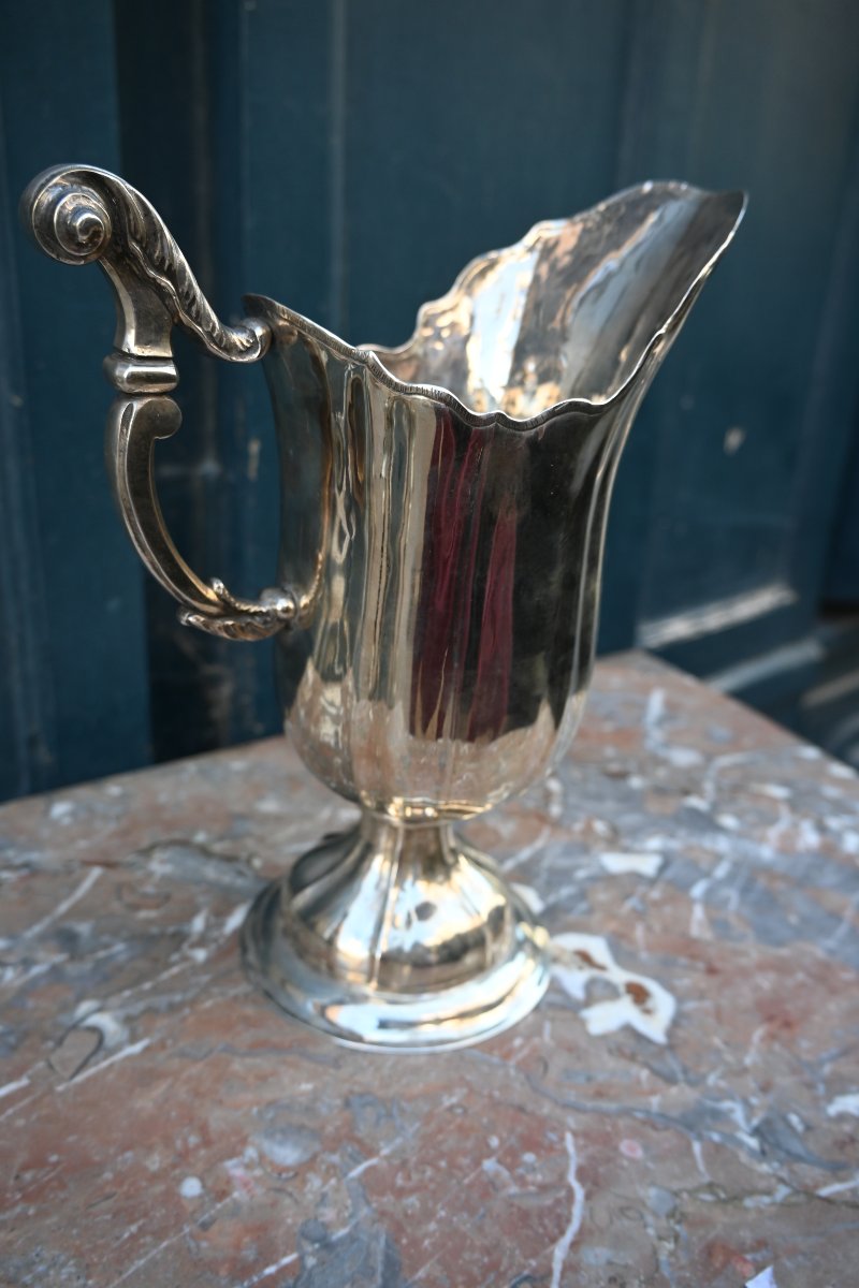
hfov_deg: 44.6
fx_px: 1047
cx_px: 430
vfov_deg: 63.2
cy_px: 644
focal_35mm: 29
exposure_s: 1/250
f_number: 4
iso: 280
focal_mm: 19.5
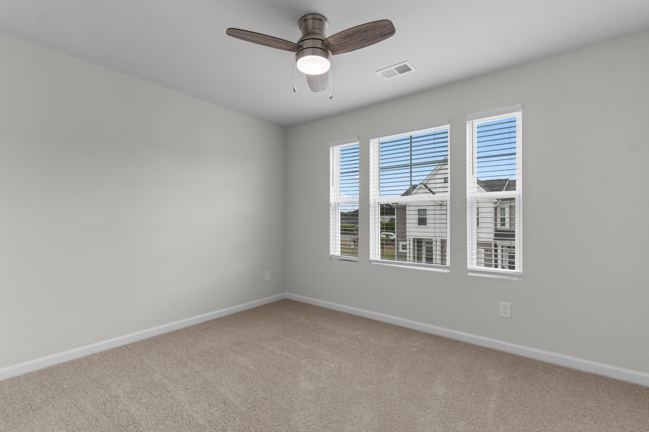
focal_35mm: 15
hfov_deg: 100.4
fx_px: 270
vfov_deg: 77.3
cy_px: 216
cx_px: 324
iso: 100
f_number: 4.5
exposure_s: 1/20
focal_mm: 10
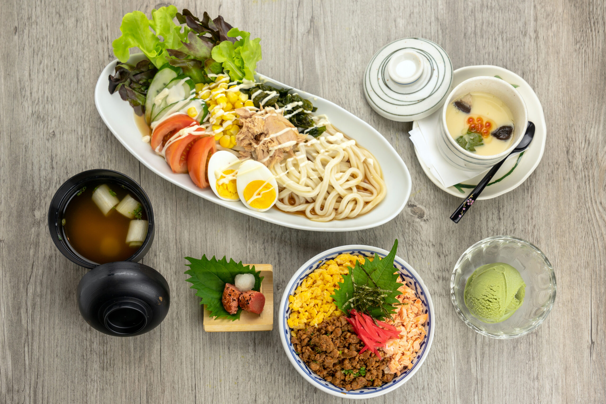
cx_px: 303
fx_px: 724
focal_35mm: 43
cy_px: 202
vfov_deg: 31.2
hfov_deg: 45.4
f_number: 8
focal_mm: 43
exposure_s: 1/100
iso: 400
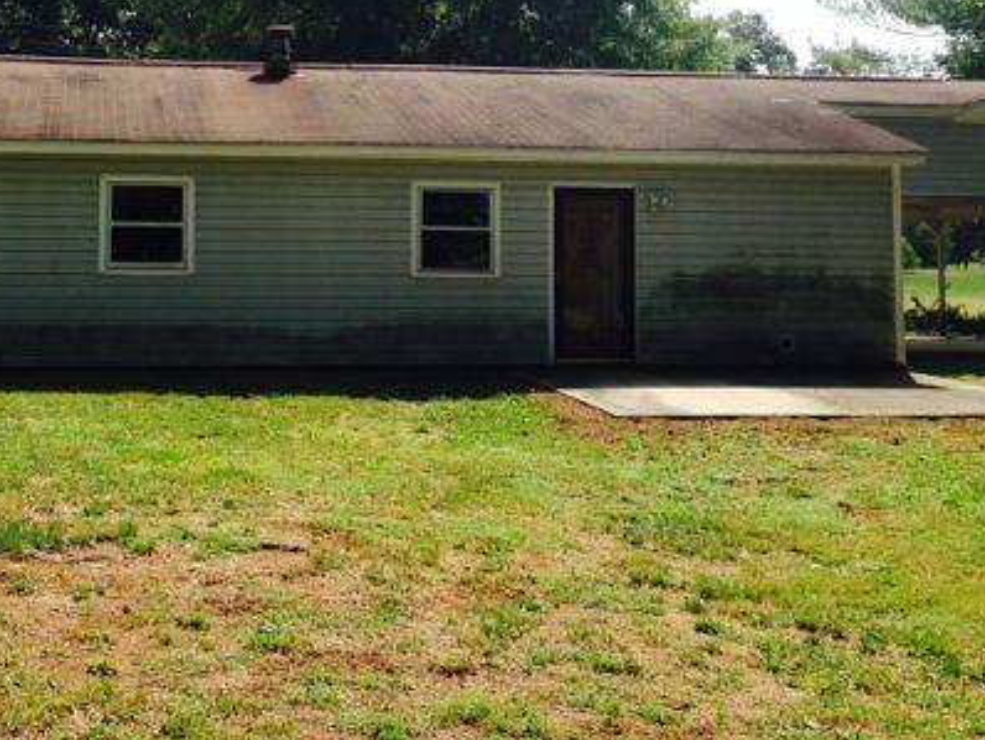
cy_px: 186
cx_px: 299
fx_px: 1509
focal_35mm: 53
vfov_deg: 27.2
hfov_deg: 35.7
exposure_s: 1/1004
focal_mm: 4.12
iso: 50
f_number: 2.4
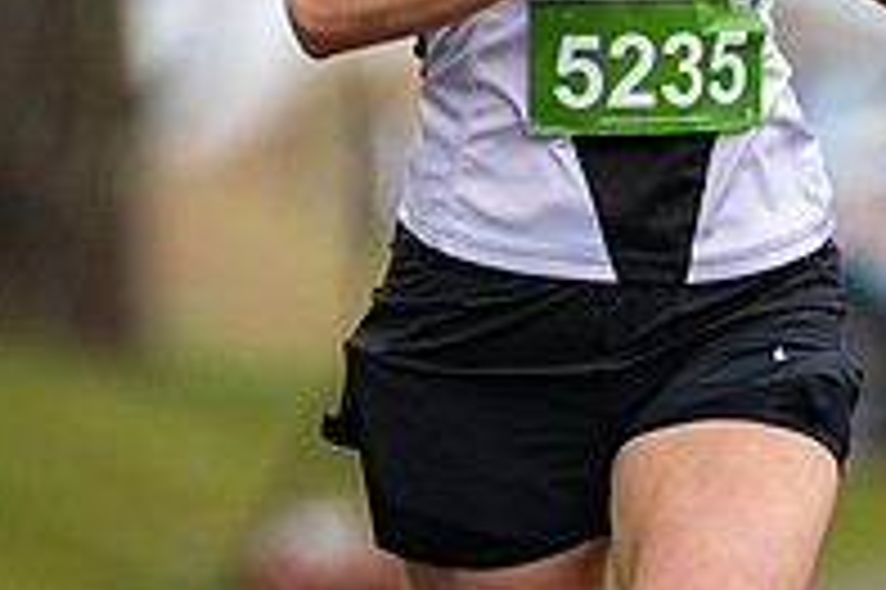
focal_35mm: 1325
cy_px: -257
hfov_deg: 1.6
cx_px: 630
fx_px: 32582
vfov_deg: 1.0
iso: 220
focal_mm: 300
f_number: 2.8
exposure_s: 1/1600
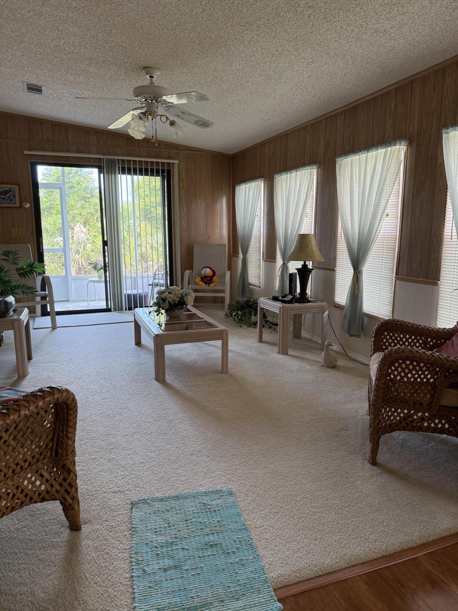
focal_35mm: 24
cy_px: 306
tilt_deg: -10.2
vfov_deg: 71.6
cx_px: 229
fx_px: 423
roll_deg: +1.2
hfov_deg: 56.8
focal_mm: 6.76
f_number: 1.78
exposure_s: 1/60
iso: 160
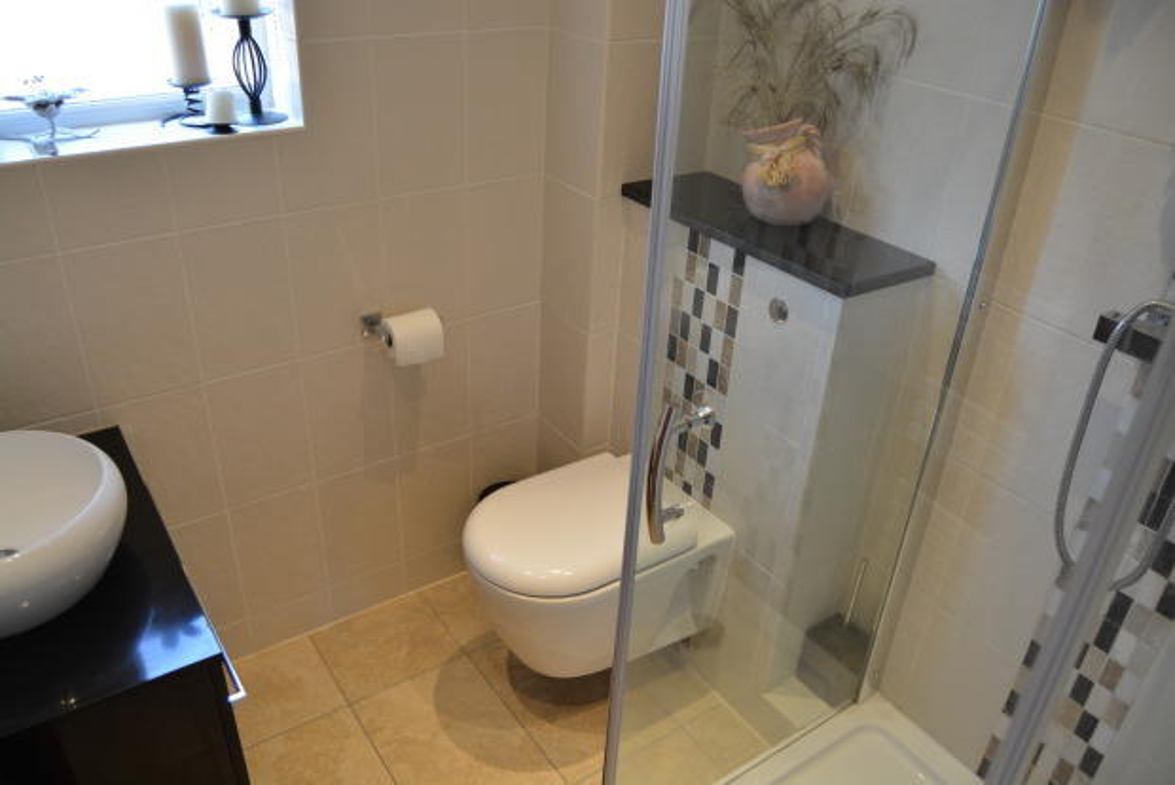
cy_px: 392
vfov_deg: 48.0
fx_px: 882
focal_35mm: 27
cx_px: 588
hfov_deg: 67.4
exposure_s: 1/80
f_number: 4.5
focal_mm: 18
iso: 400
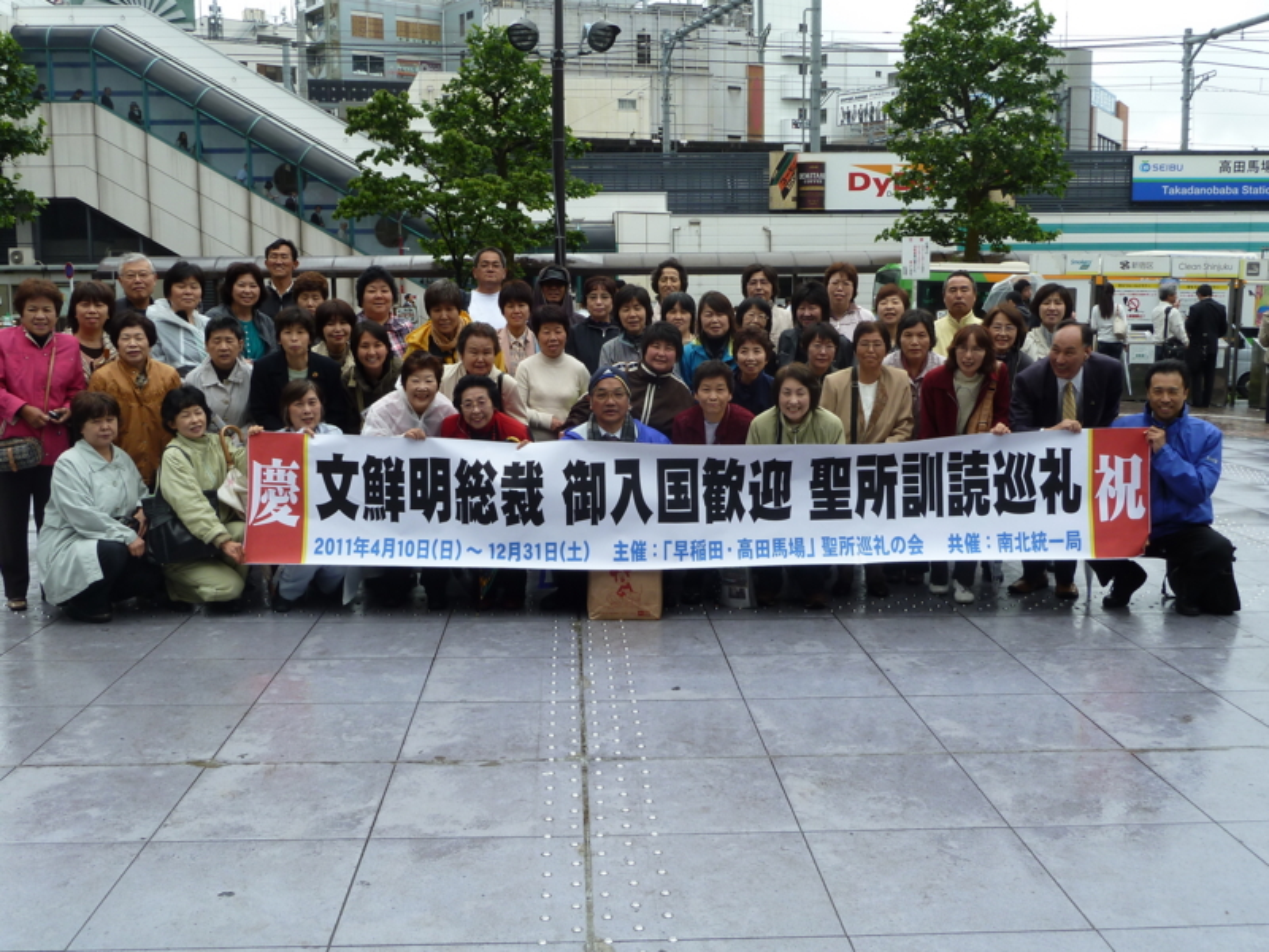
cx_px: 634
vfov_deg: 40.7
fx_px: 1283
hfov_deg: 52.6
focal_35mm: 35
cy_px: 476
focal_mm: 5.7
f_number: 4
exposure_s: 1/250
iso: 80
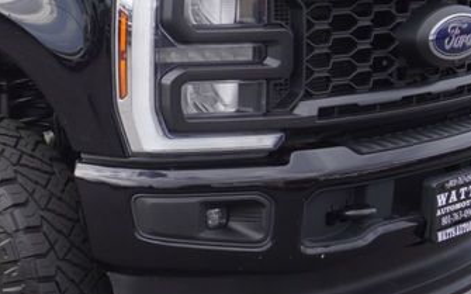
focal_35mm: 108
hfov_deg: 18.2
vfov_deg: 12.1
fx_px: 1380
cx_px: -115
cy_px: 98
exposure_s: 1/160
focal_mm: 23
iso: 100
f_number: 7.1
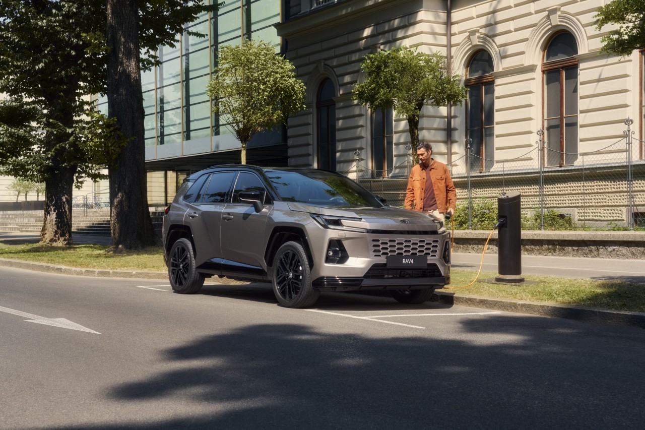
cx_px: 322
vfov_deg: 25.5
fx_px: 949
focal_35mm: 53
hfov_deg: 37.5
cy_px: 215
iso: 100
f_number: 7.1
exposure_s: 1/125
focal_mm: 53
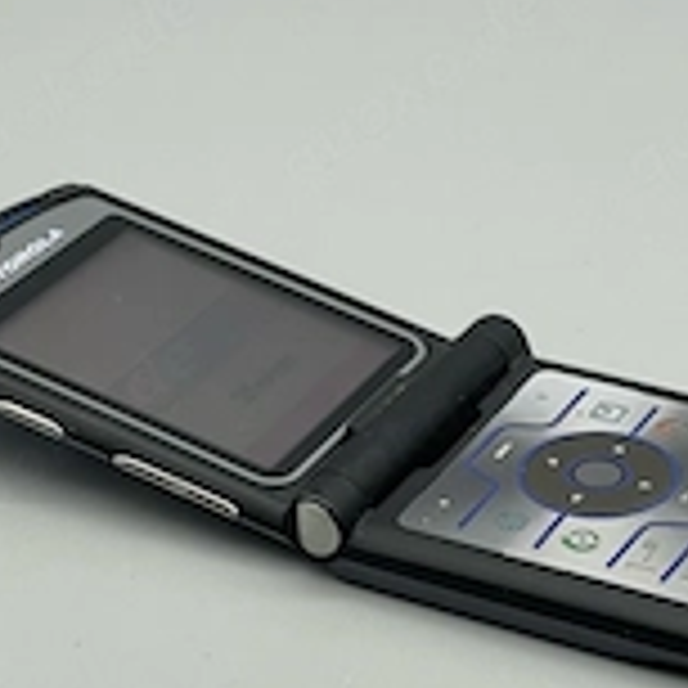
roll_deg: -1.0
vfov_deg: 14.5
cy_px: 486
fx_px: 2698
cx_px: 508
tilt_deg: -31.5
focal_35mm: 120
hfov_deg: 14.5
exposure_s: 1/100
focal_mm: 6
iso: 32
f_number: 2
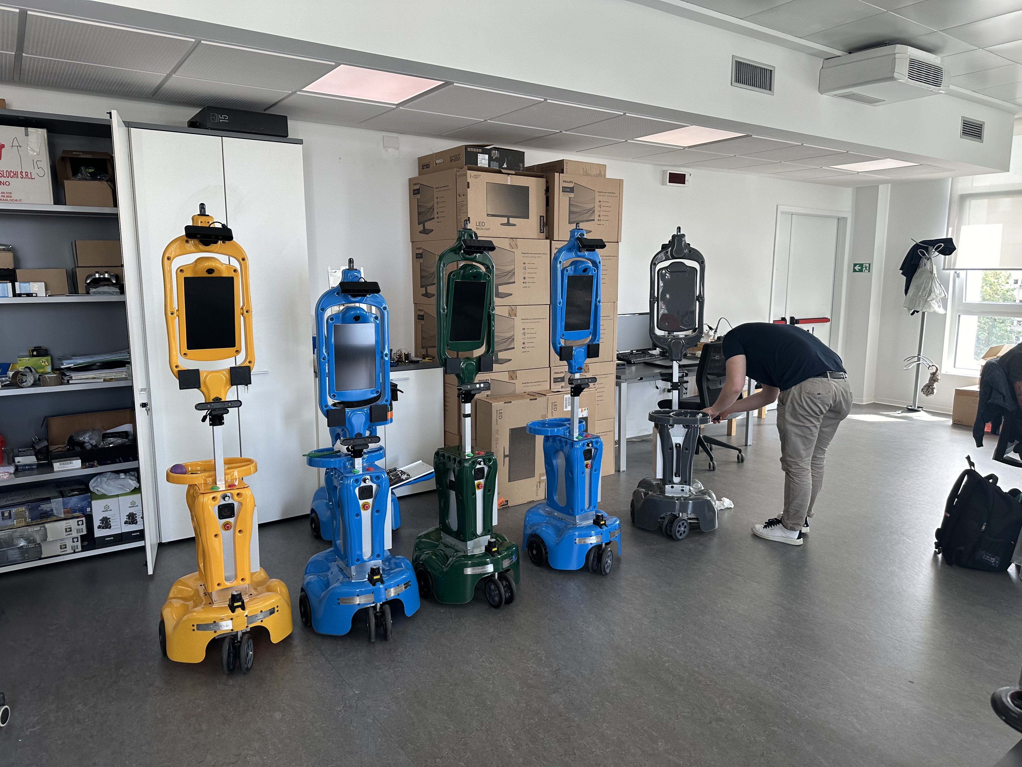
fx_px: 709
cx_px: 511
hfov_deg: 71.6
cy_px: 384
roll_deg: -0.4
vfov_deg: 56.8
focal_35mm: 24
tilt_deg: -8.2
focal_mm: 6.86
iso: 100
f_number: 1.78
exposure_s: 1/121
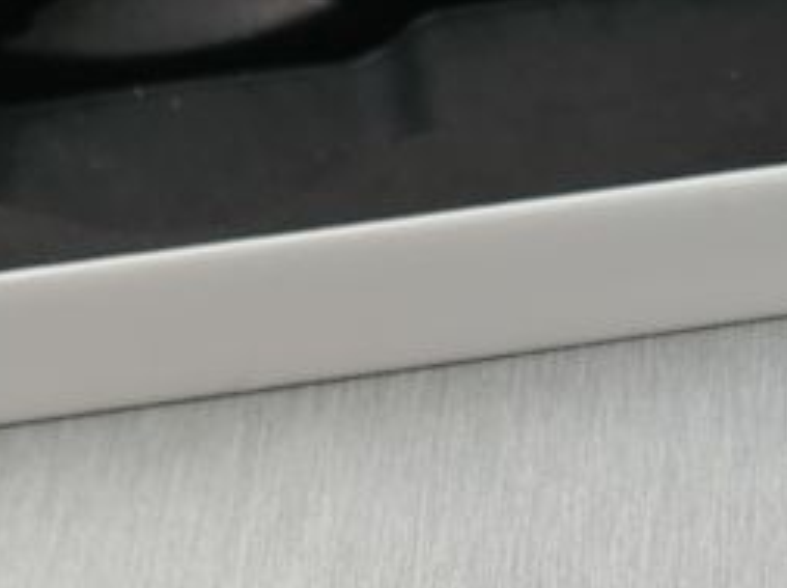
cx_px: 470
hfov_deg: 20.7
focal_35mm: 95
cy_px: 762
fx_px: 2157
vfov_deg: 14.8
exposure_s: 1/100
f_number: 1.8
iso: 200
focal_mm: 5
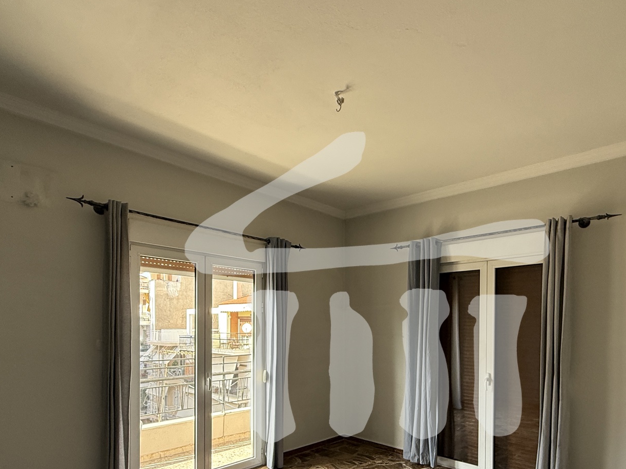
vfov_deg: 58.9
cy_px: 331
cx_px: 366
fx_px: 398
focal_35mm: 22
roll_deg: -0.2
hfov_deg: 75.8
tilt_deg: +0.9
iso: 125
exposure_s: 1/99
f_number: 2.2
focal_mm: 2.22
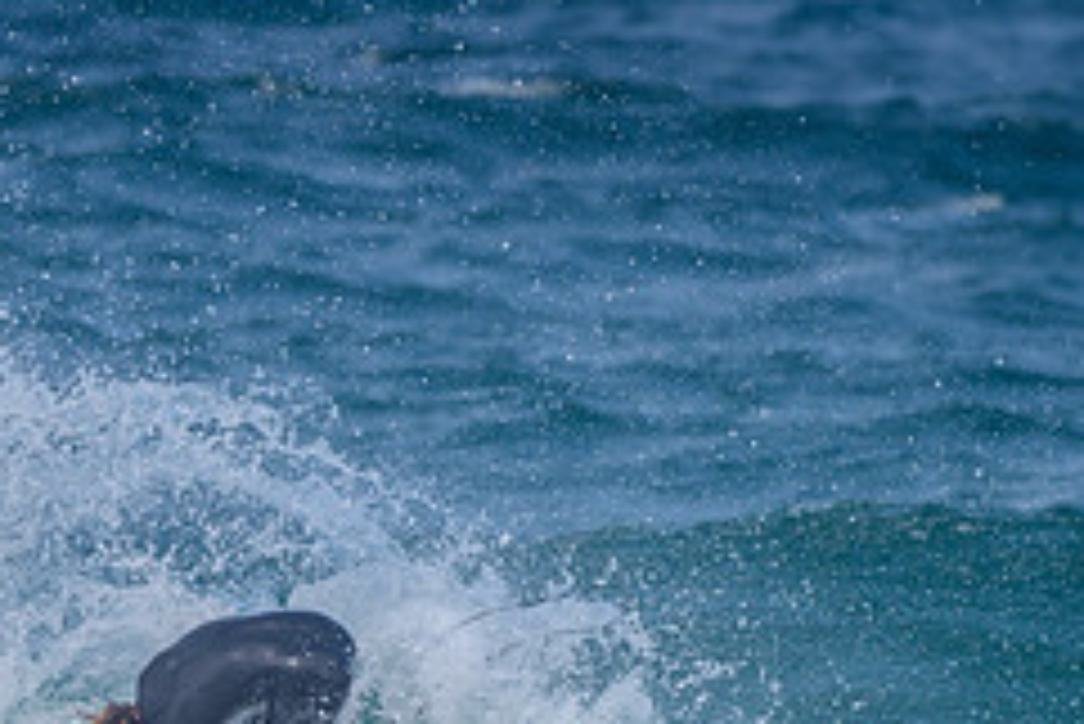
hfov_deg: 1.4
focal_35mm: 1478
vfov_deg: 0.9
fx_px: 44529
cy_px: 605
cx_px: 395
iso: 140
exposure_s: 1/2000
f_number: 5.6
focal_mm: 500
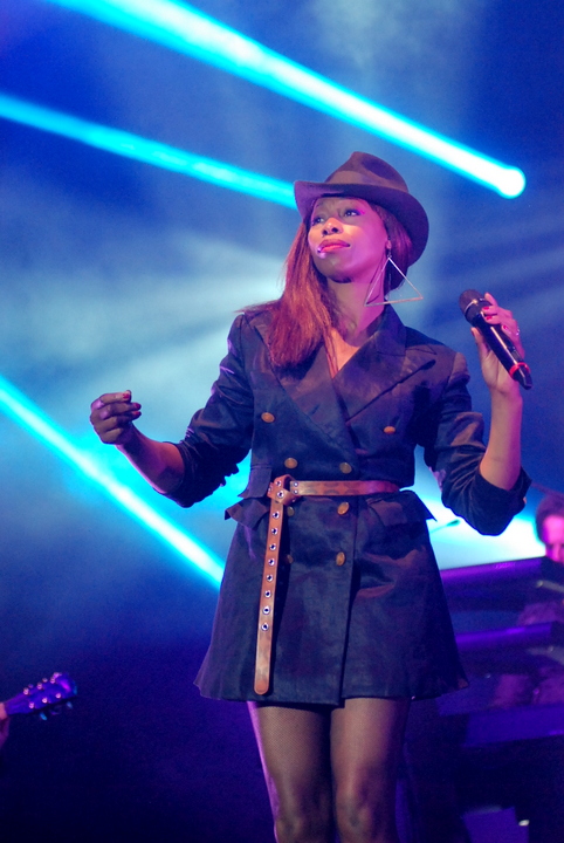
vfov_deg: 17.0
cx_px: 282
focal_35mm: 120
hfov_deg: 11.5
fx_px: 2812
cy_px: 422
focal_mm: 80
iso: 1600
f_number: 2.8
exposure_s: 1/400
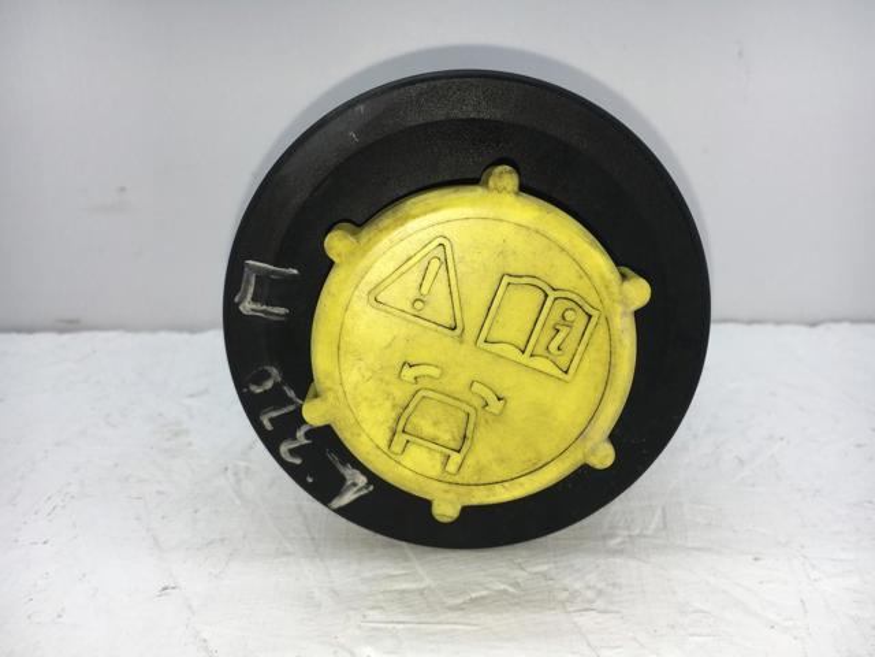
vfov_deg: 48.2
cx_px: 438
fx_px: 733
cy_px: 328
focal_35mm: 29
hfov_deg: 61.7
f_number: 2.2
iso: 25
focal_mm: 4.15
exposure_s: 1/334
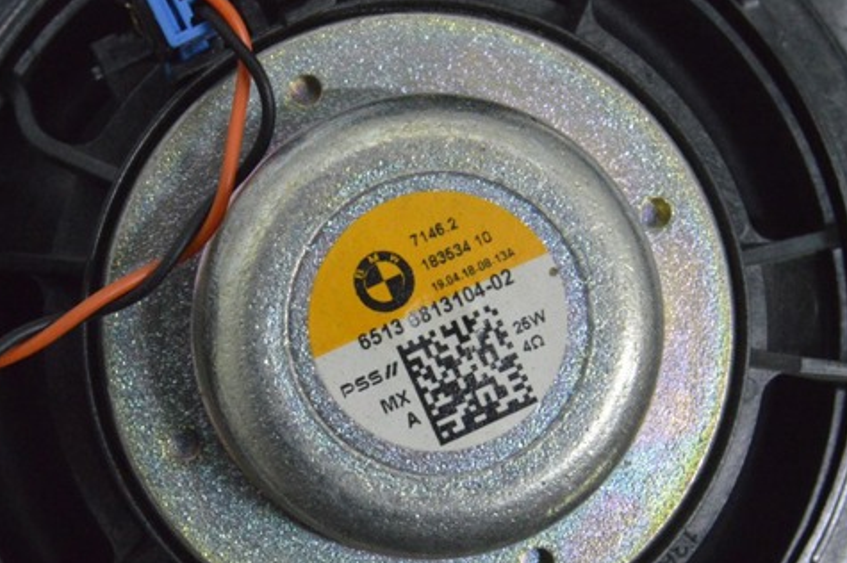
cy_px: 347
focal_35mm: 101
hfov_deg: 20.2
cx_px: 428
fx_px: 2375
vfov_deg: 13.5
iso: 6400
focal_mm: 50
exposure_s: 1/15
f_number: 20
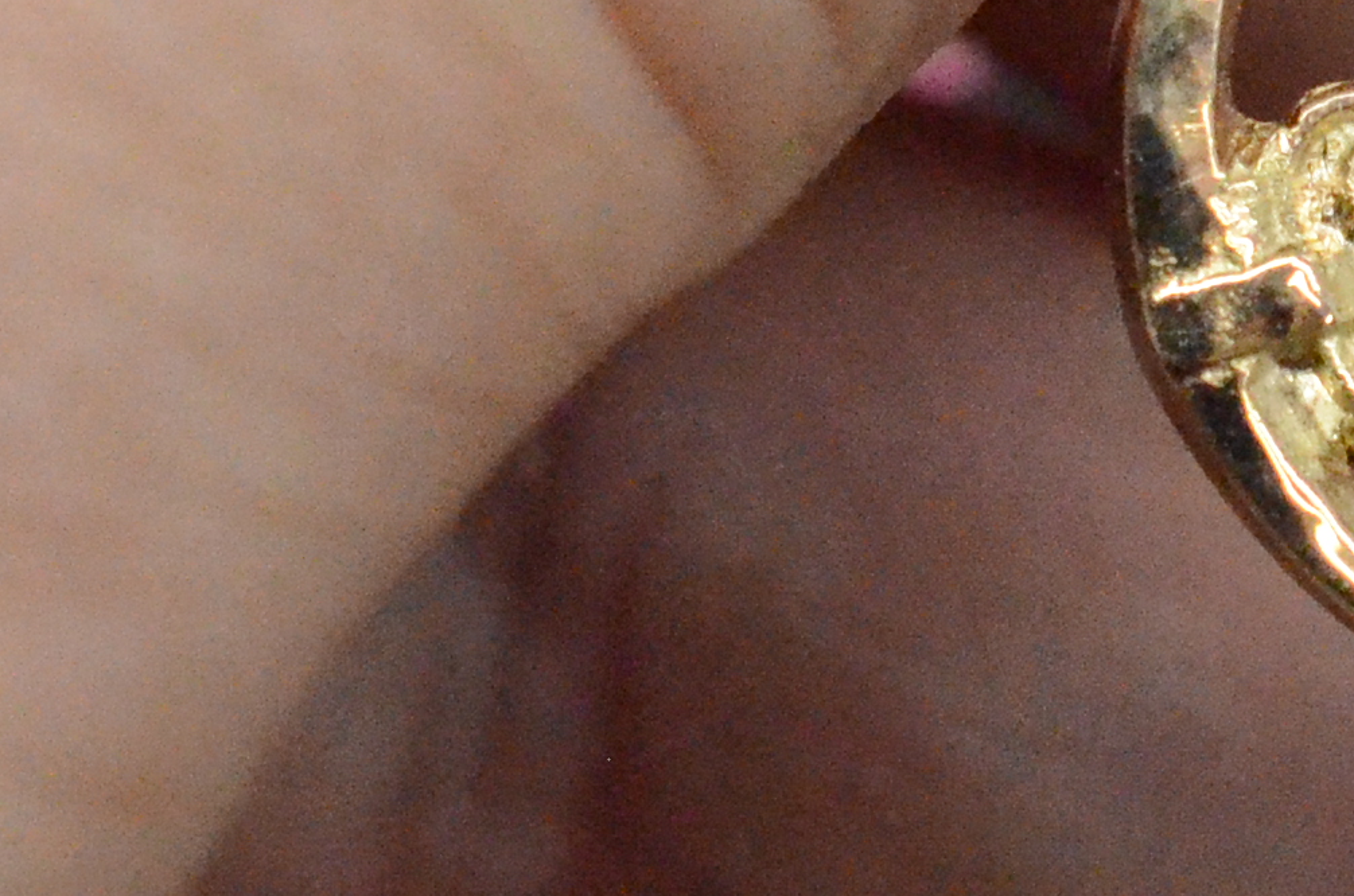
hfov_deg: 7.0
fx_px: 11033
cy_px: 120
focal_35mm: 294
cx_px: 1717
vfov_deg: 4.6
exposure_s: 1/3200
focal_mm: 40
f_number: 6.3
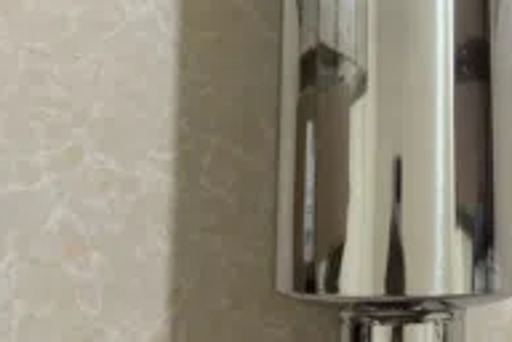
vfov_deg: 17.4
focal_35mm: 76
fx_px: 1081
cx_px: 397
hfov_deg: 26.2
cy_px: -32
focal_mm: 6.76
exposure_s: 1/40
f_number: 1.78
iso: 500
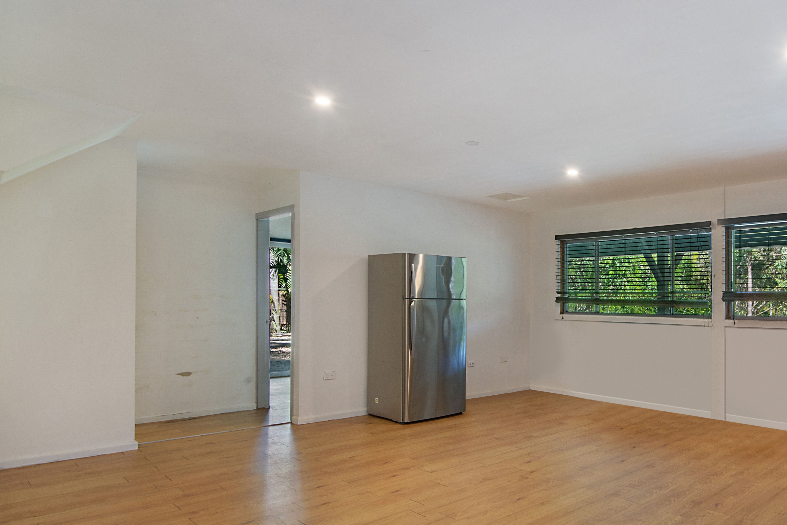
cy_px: 303
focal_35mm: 24
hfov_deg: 71.5
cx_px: 527
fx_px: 525
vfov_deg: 52.9
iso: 400
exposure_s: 1/8
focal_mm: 16
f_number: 11
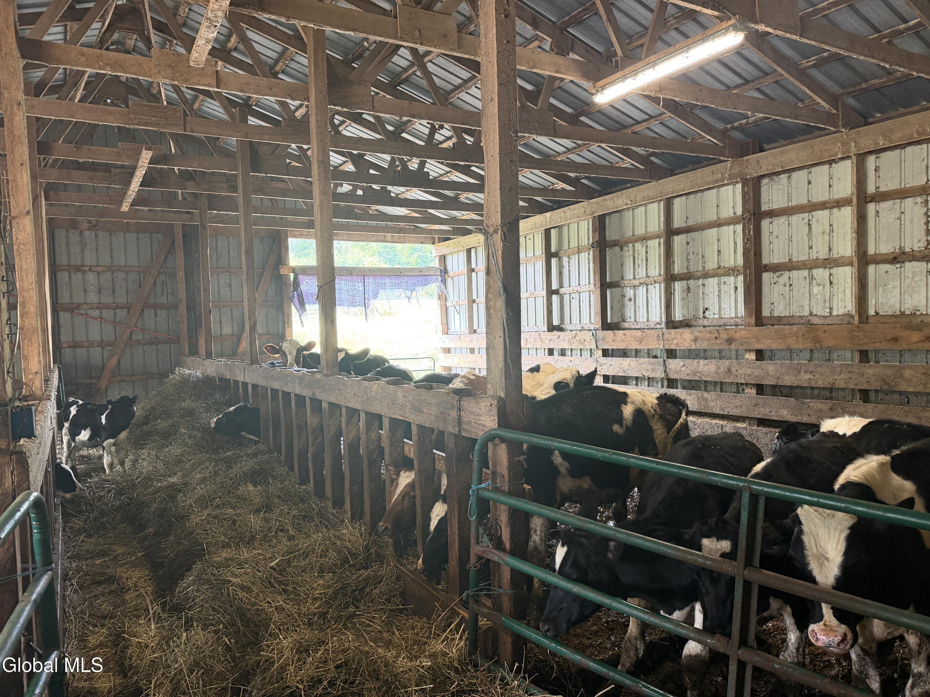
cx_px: 465
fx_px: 645
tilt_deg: +0.5
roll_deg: +1.8
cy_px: 348
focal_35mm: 24
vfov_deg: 56.8
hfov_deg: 71.6
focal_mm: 6.76
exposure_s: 1/60
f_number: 1.78
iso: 250
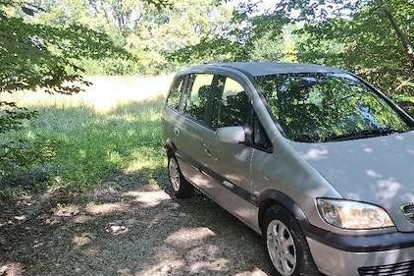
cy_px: 193
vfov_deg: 38.2
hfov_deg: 54.5
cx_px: 281
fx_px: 391
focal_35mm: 34
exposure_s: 1/185
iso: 50
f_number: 1.8
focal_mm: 5.54
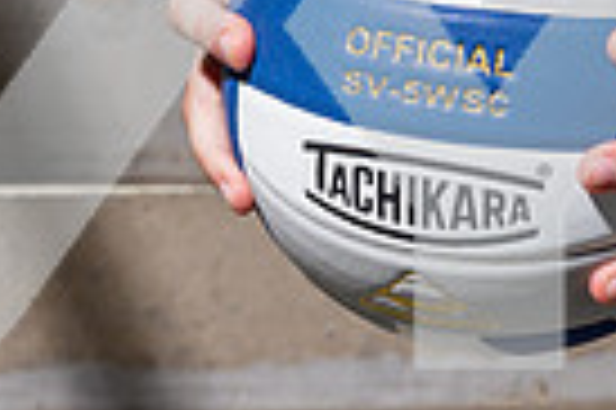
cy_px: -412
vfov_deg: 6.1
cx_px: 692
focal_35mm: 220
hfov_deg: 9.3
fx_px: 3760
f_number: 8
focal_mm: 52
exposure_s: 1/125
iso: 100
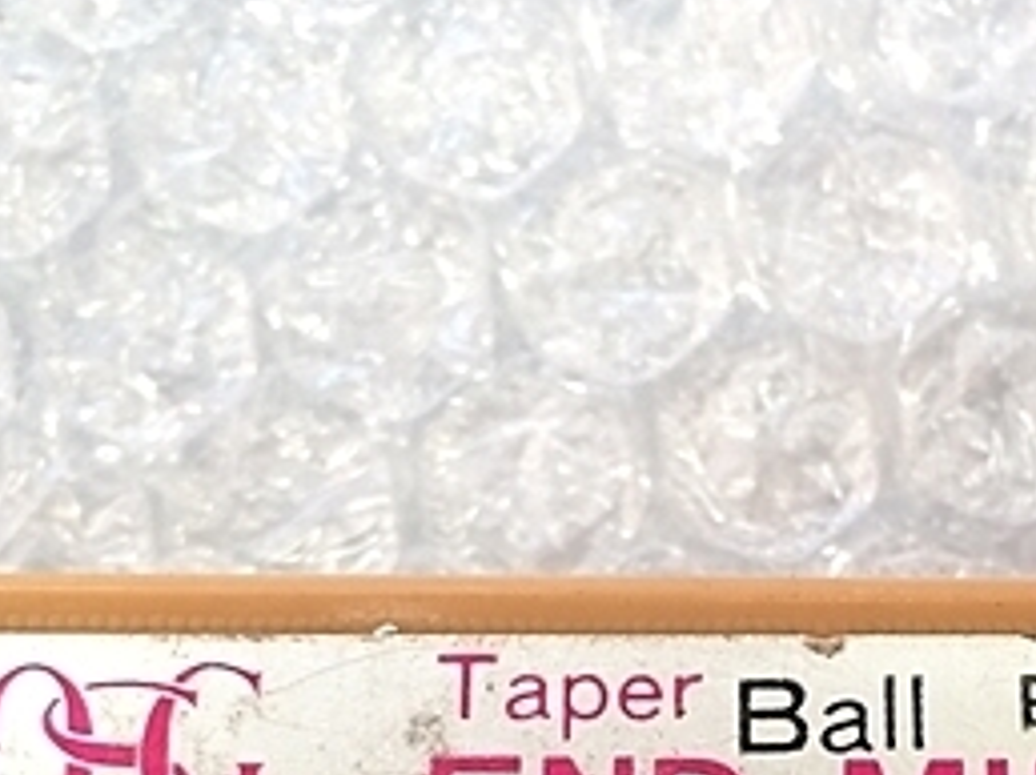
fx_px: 2153
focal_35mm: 72
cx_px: 763
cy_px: 811
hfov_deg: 26.7
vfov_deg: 19.7
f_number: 2.2
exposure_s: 1/30
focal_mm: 4.15
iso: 64
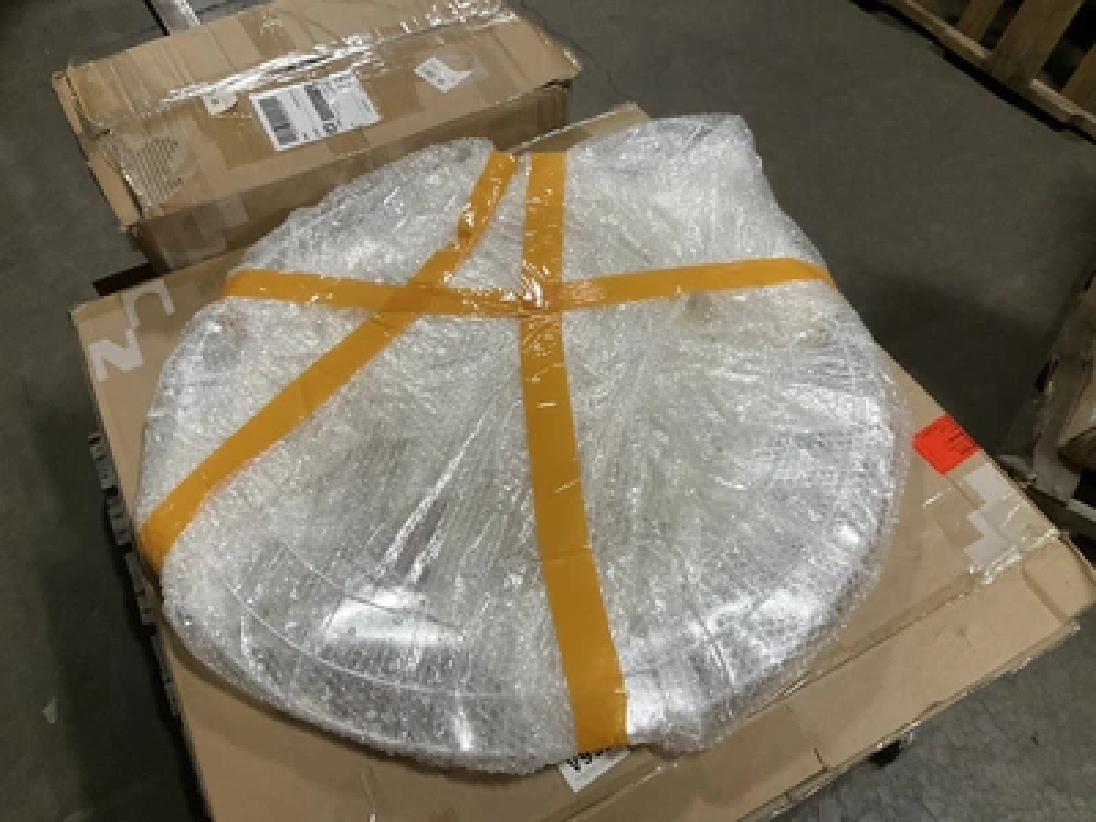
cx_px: 548
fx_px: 918
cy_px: 411
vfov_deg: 48.2
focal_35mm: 29
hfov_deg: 61.7
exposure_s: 1/60
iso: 200
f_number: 1.8
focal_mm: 3
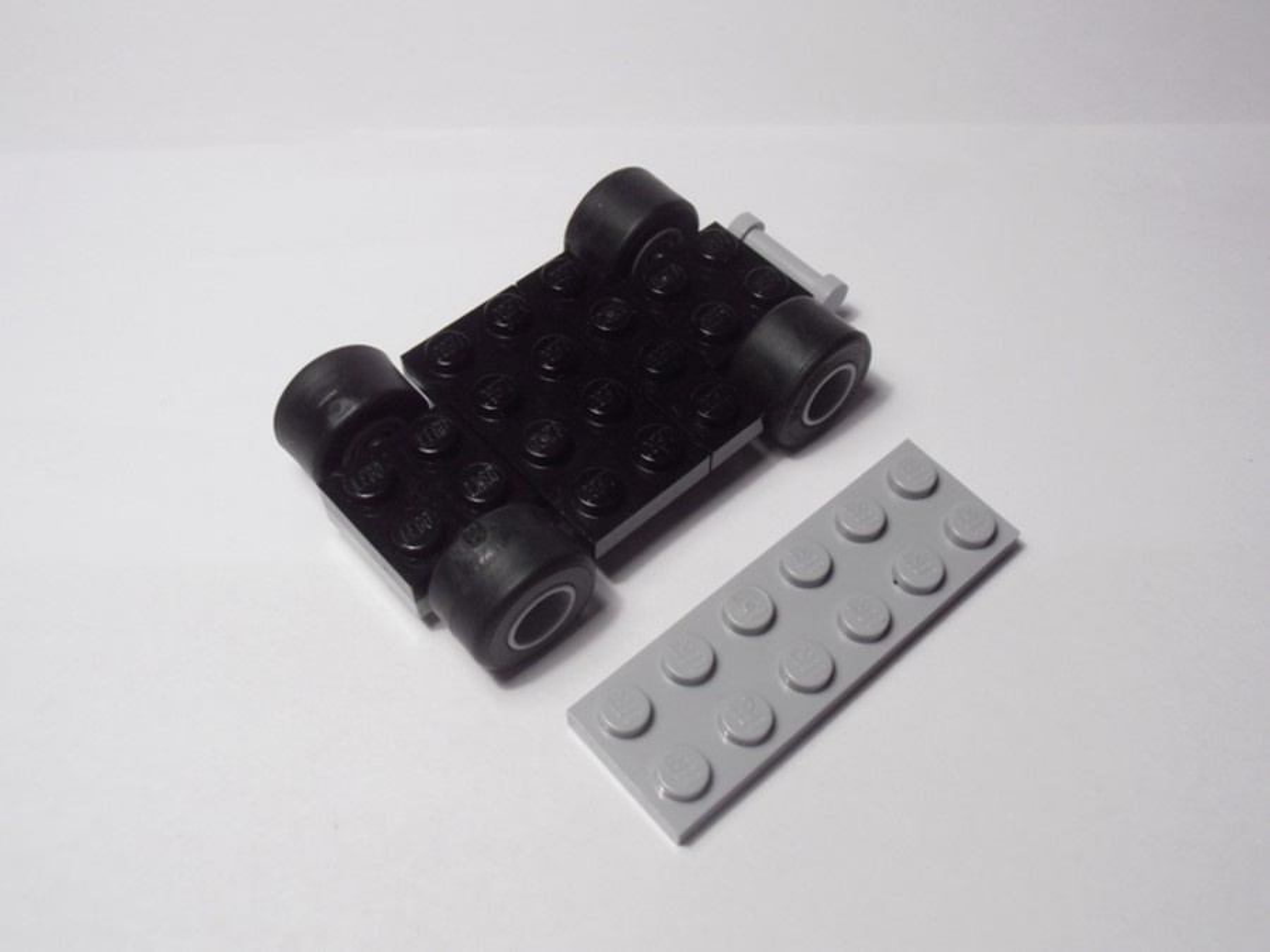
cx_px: 635
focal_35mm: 37
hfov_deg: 50.1
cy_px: 476
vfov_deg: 38.7
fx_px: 1357
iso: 80
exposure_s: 1/40
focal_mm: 6.61
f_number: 3.9
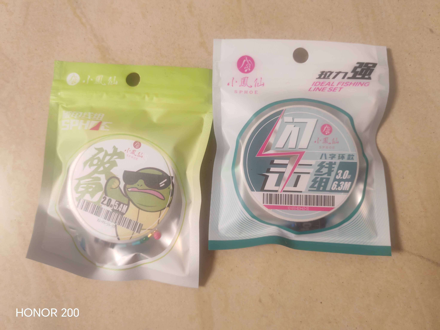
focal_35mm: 27
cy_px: 165
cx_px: 220
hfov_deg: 65.3
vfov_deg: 51.4
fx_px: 343
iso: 1000
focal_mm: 5.52
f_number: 1.95
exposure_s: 1/100
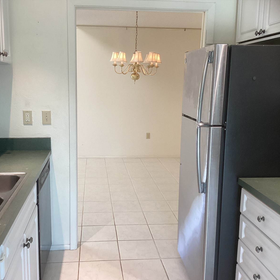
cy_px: 141
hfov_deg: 44.8
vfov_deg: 44.9
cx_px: 123
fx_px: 339
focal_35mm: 37
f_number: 2.4
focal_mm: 3.3
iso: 100
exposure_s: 1/60
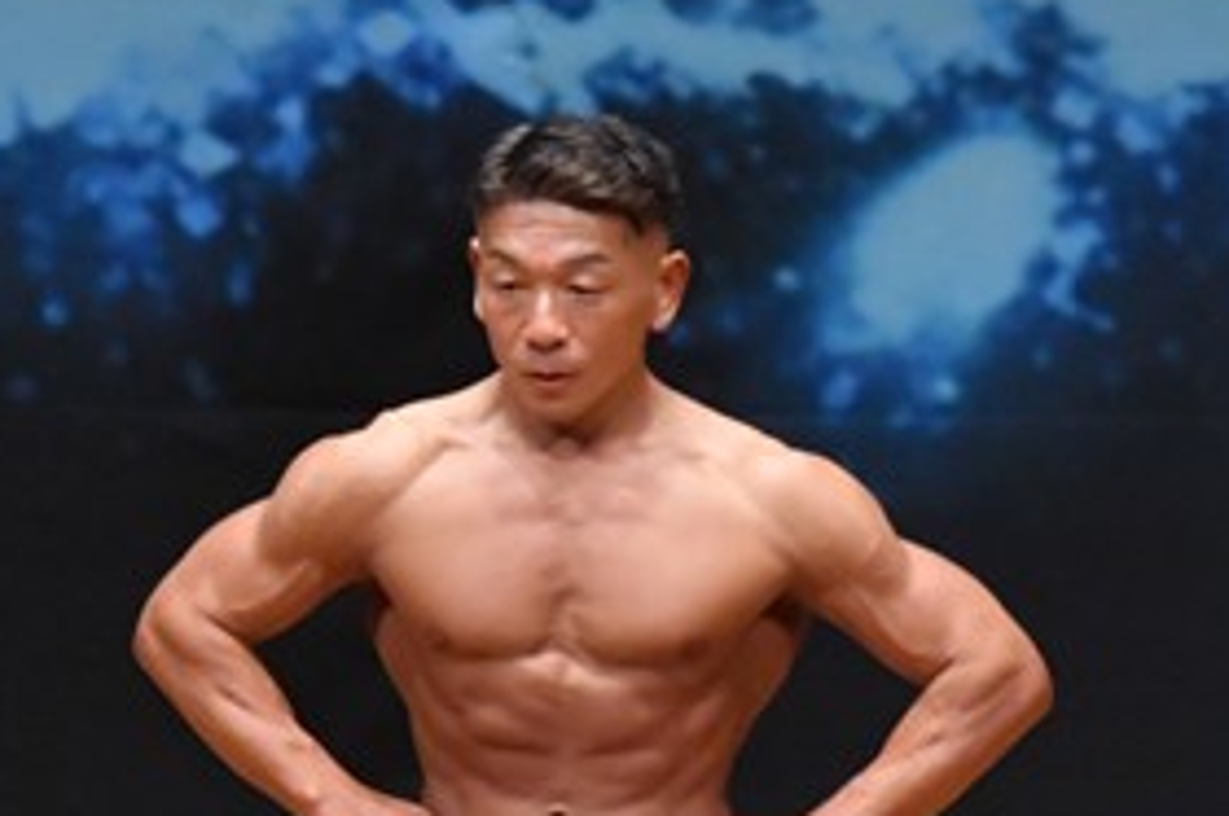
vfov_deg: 1.7
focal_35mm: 790
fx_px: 26938
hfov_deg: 2.6
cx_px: 494
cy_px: 1070
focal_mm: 190
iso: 6400
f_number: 5.6
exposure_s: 1/400
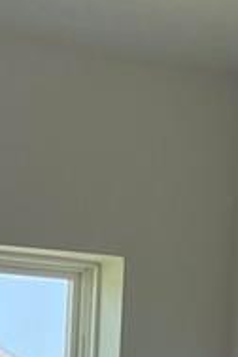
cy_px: 695
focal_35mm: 165
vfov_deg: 11.3
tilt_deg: -8.3
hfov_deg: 8.3
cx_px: -11
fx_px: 1636
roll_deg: -2.3
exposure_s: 1/567
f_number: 1.6
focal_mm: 5.1
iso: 32
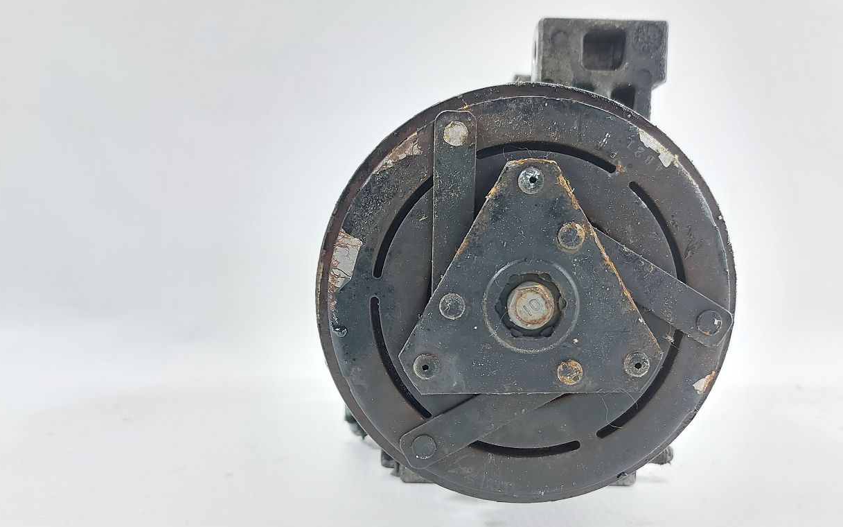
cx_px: 464
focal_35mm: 29
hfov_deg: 64.5
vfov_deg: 43.0
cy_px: 304
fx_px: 666
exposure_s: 1/50
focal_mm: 5.23
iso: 200
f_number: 1.8
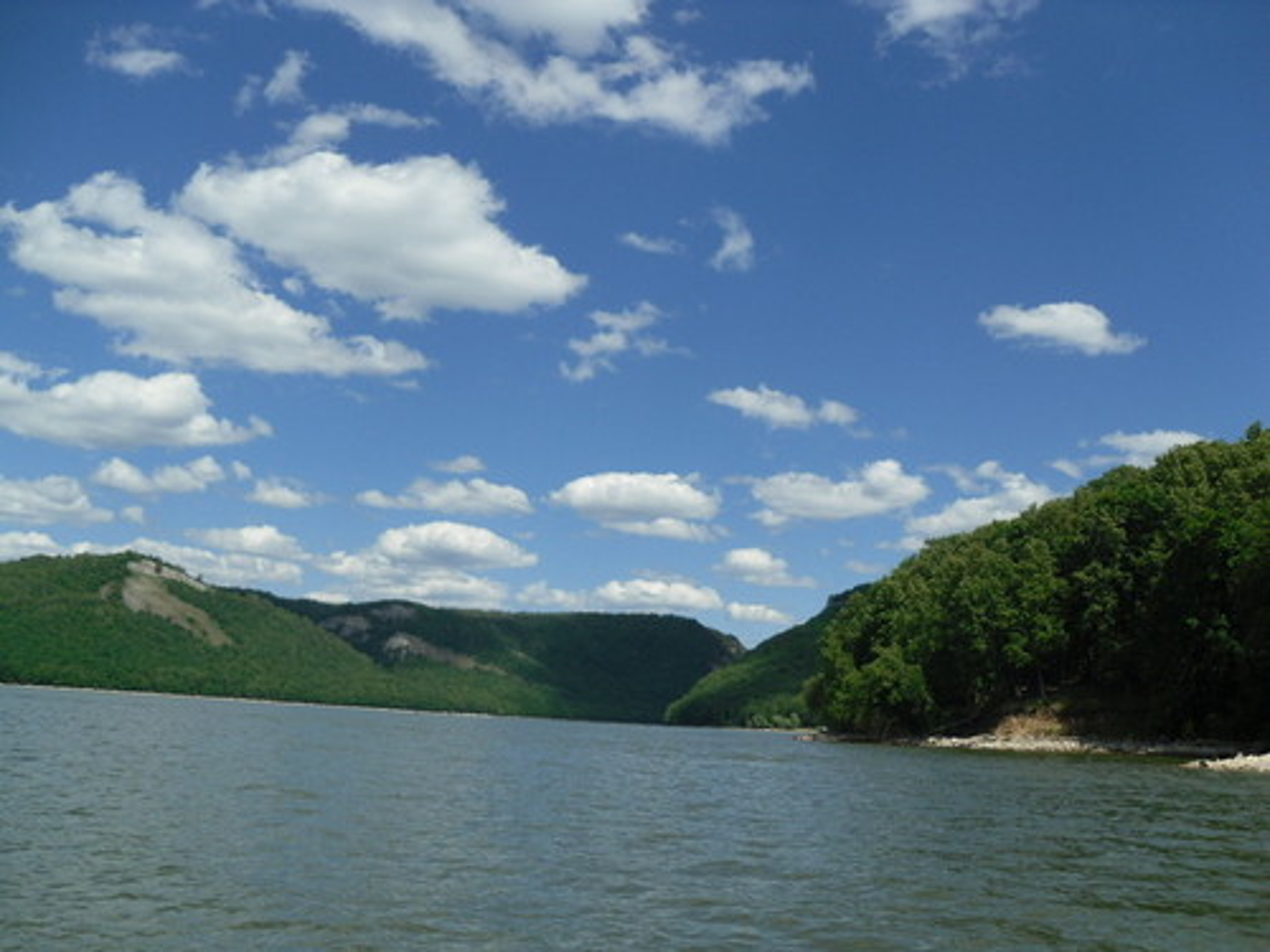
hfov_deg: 54.0
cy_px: 476
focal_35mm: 34
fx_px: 1247
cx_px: 635
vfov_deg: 41.8
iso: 80
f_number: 8.1
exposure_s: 1/234
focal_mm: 6
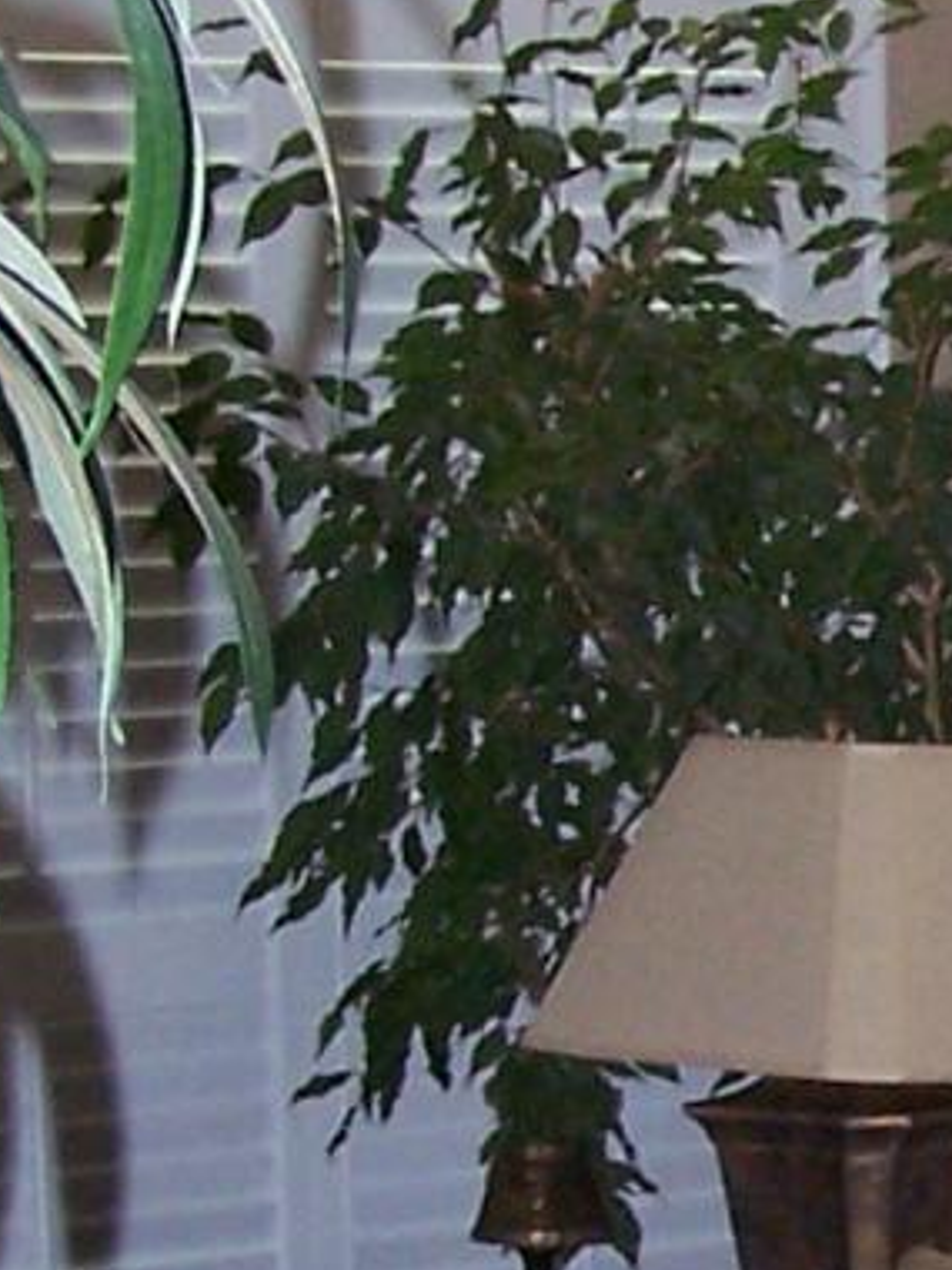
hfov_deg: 7.2
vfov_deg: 9.9
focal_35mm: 200
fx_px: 7334
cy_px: 942
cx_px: 1760
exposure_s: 1/60
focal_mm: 6.3
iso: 140
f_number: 2.8
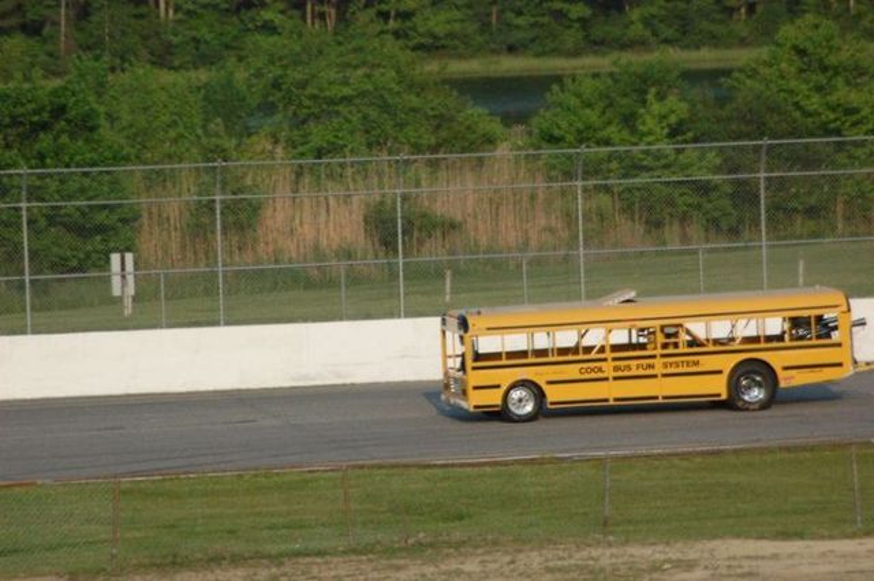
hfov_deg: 4.7
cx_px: 437
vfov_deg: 3.2
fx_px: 10547
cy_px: 290
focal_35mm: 435
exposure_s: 1/3200
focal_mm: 290
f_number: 7.1
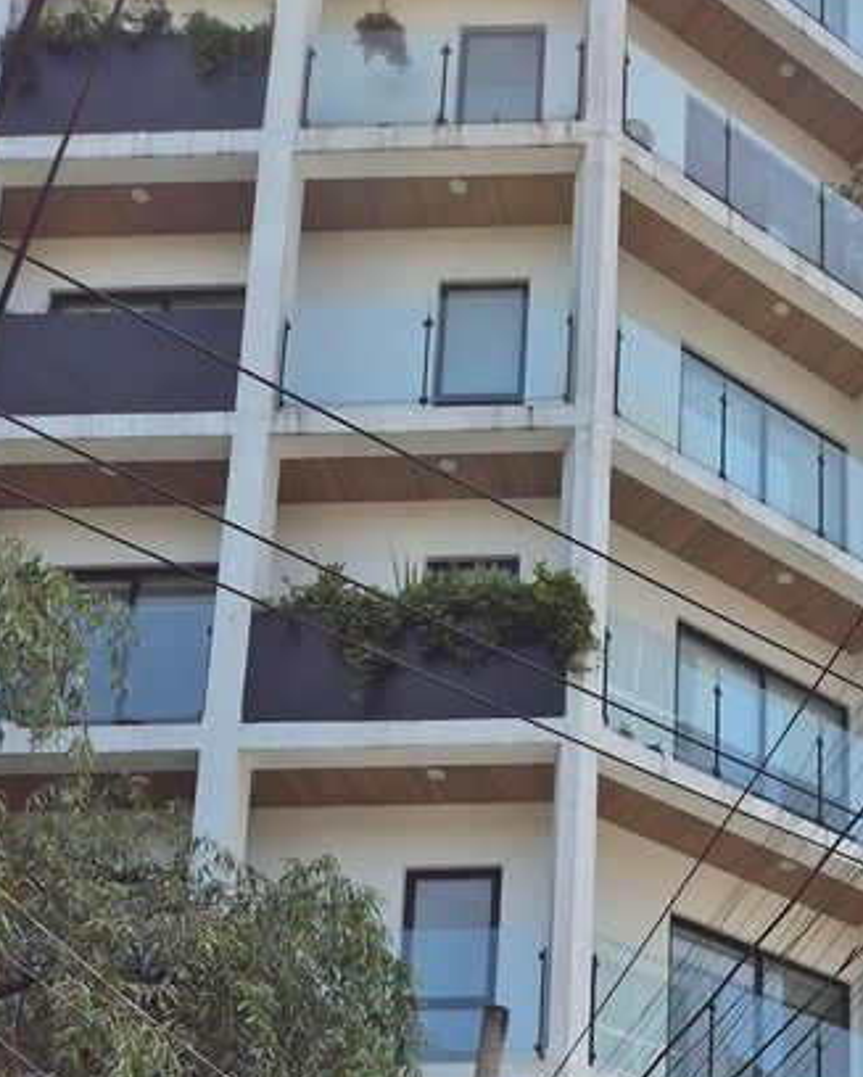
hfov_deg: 21.5
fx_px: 2105
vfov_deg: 25.3
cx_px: 1045
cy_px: 1344
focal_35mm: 66
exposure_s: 1/2984
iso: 25
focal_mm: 5.4
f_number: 1.8
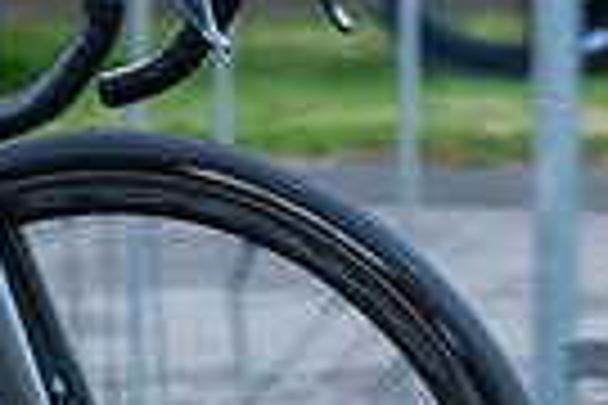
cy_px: -668
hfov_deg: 4.5
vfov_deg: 3.0
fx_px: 7616
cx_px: -394
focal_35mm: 451
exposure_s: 1/1000
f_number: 3.2
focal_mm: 70
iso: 1000
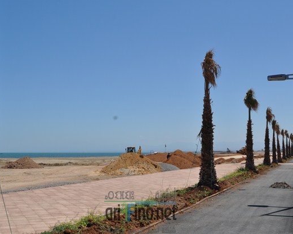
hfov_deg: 41.1
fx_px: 390
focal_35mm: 45
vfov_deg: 33.4
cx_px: 140
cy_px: 116
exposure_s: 1/500
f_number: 11
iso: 200
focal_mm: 26
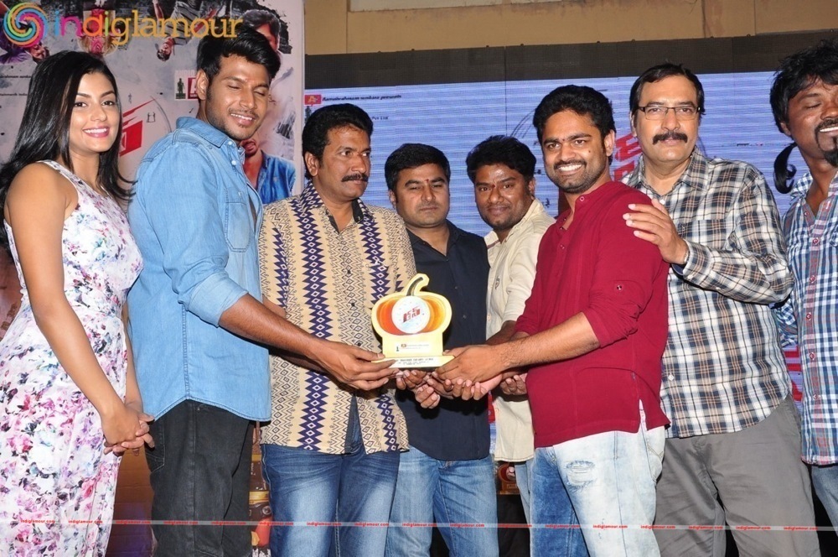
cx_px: 419
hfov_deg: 43.7
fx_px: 1046
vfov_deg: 29.8
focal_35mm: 45
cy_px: 278
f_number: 9
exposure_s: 1/125
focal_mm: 30
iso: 500
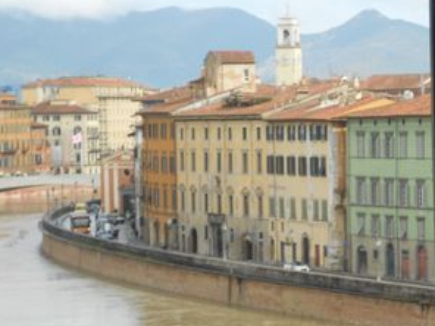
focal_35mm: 201
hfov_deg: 9.8
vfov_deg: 7.4
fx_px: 2526
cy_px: 266
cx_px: 319
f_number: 5.5
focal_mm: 17.6
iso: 80
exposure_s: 1/160
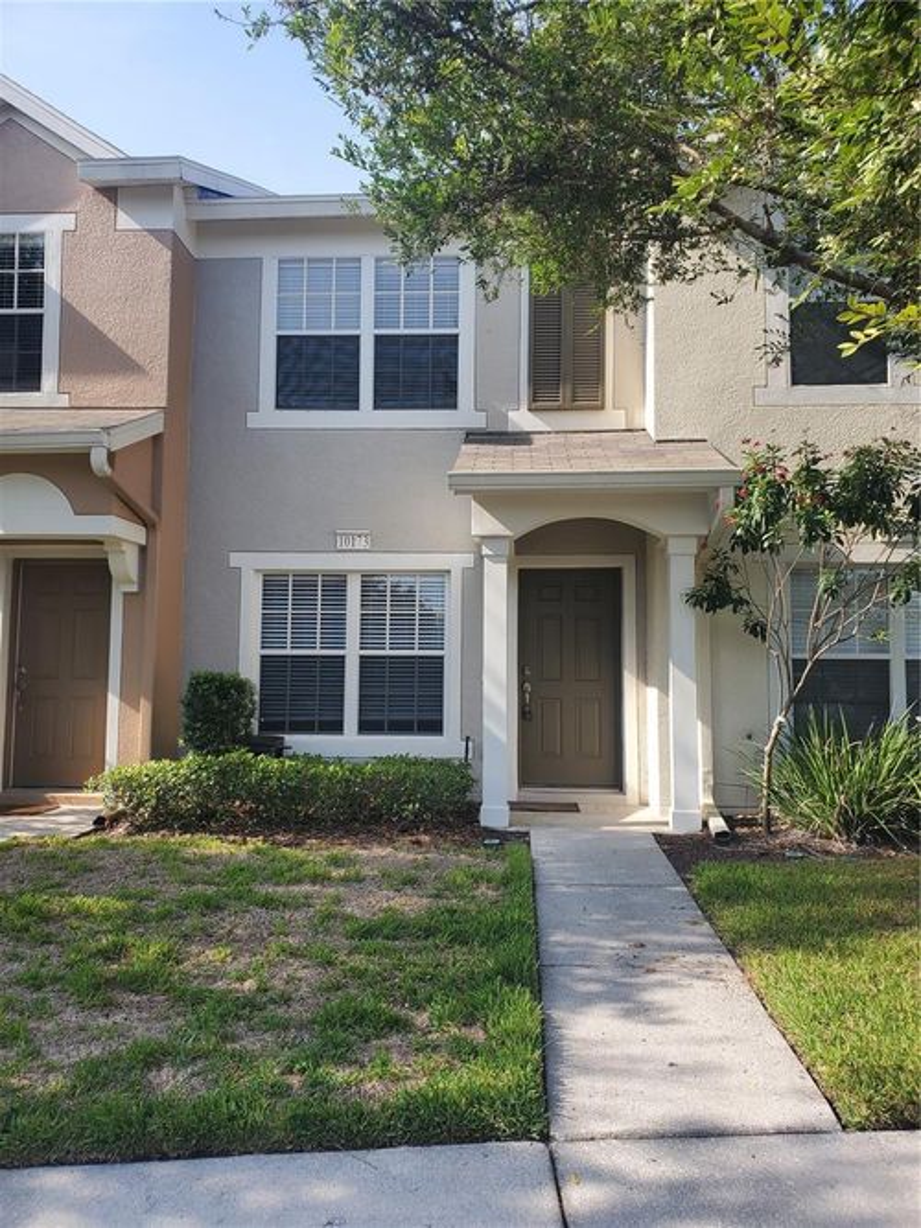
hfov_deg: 53.0
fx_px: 923
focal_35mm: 26
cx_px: 460
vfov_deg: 67.3
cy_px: 614
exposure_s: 1/771
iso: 50
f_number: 2.4
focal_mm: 4.3
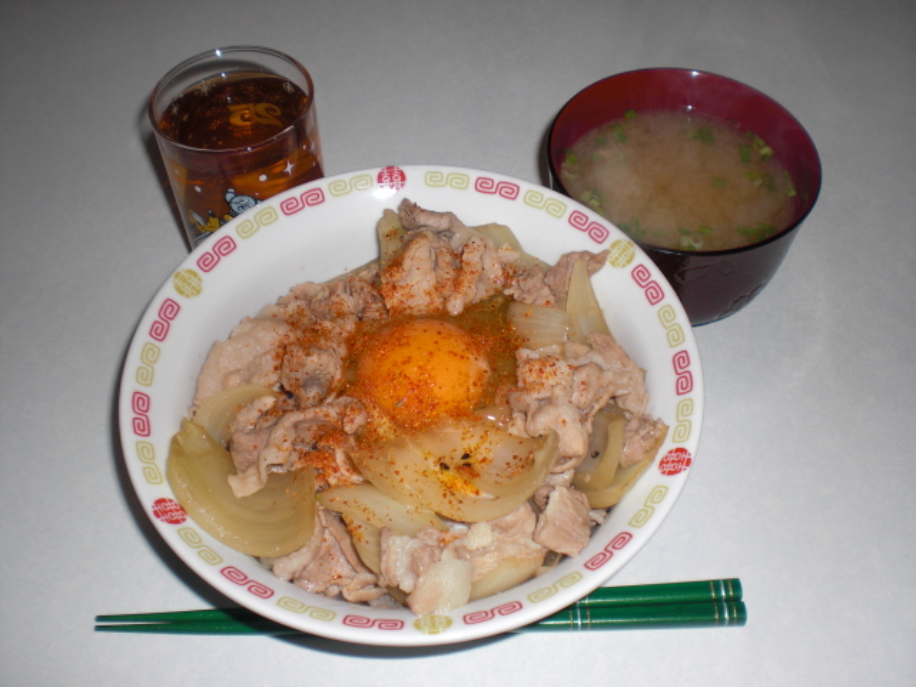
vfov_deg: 37.7
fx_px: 1006
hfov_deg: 49.0
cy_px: 344
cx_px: 458
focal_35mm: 38
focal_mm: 6.3
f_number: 3.1
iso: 64
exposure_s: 1/60
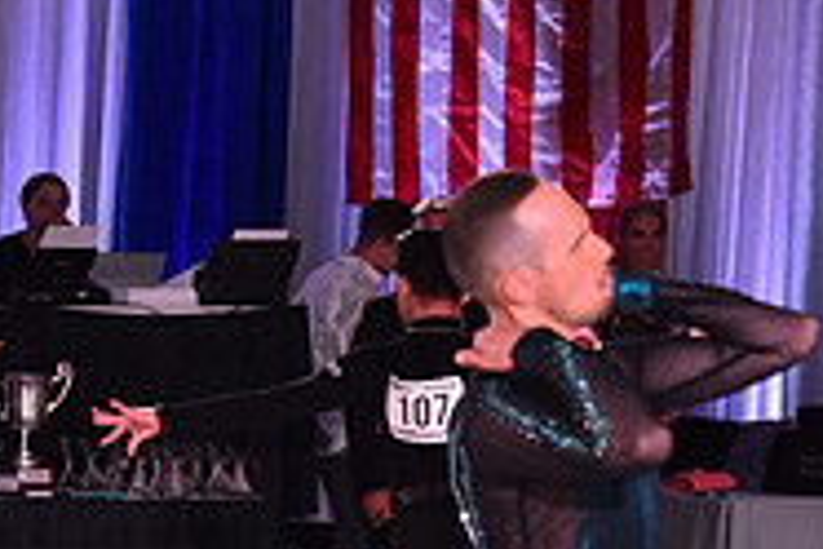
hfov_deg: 8.3
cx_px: -288
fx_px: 5555
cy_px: 666
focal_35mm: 243
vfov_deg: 5.6
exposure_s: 1/320
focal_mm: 78
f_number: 7.1
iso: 2500
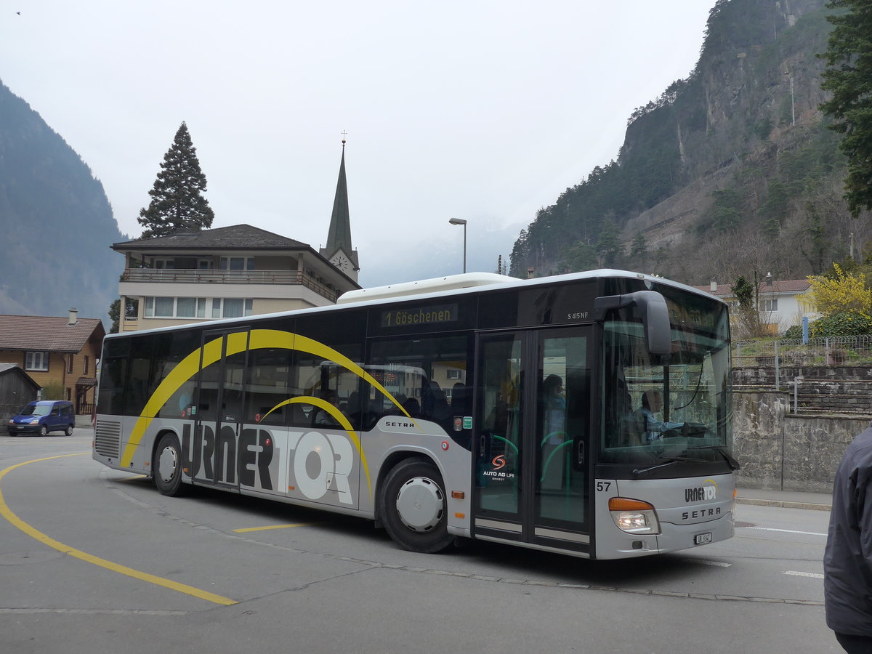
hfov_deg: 61.7
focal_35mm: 29
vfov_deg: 48.2
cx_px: 436
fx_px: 731
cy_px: 327
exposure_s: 1/800
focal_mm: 6
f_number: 2.8
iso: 125
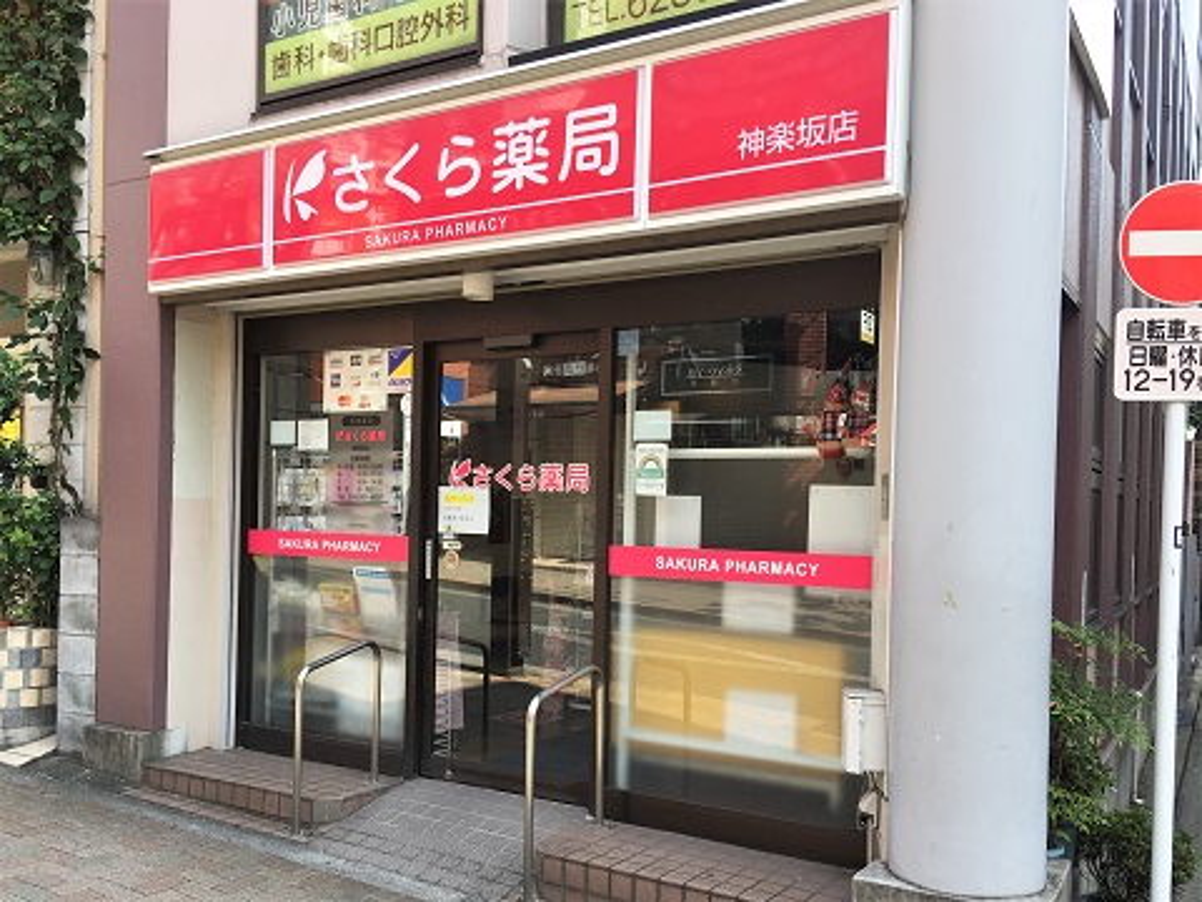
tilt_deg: +0.0
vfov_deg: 48.2
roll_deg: -1.6
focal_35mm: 29
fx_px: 1007
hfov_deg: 61.7
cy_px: 451
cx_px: 601
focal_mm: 4.15
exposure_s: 1/172
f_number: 2.2
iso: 25
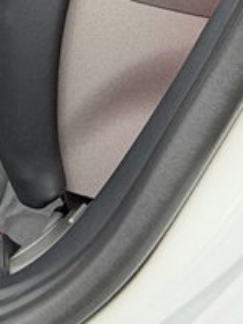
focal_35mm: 330
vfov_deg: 5.7
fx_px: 3092
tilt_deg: -6.2
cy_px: -571
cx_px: -395
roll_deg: +1.2
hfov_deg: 4.4
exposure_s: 1/181
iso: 80
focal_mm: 6.76
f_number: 1.78
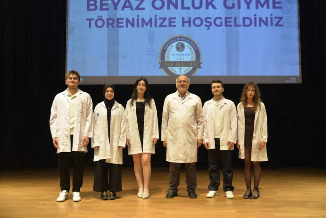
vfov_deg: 33.4
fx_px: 362
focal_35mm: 40
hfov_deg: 48.4
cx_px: 163
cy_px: 109
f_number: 4
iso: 800
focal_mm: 40
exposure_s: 1/40
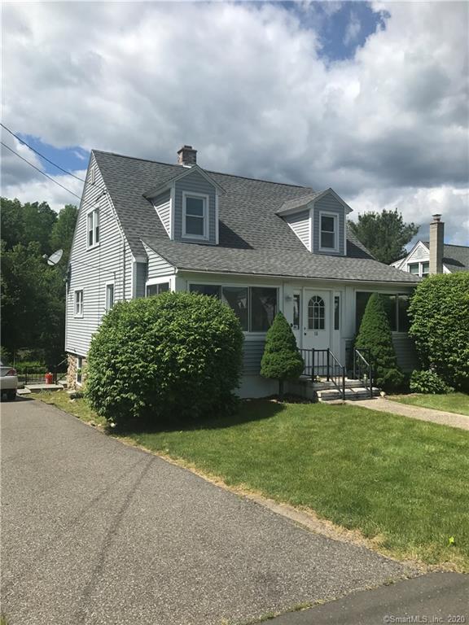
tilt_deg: +1.9
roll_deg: -0.7
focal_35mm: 28
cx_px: 234
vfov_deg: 63.4
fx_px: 506
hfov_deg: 49.7
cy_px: 312
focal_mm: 3.99
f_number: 1.8
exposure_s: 1/3831
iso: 20
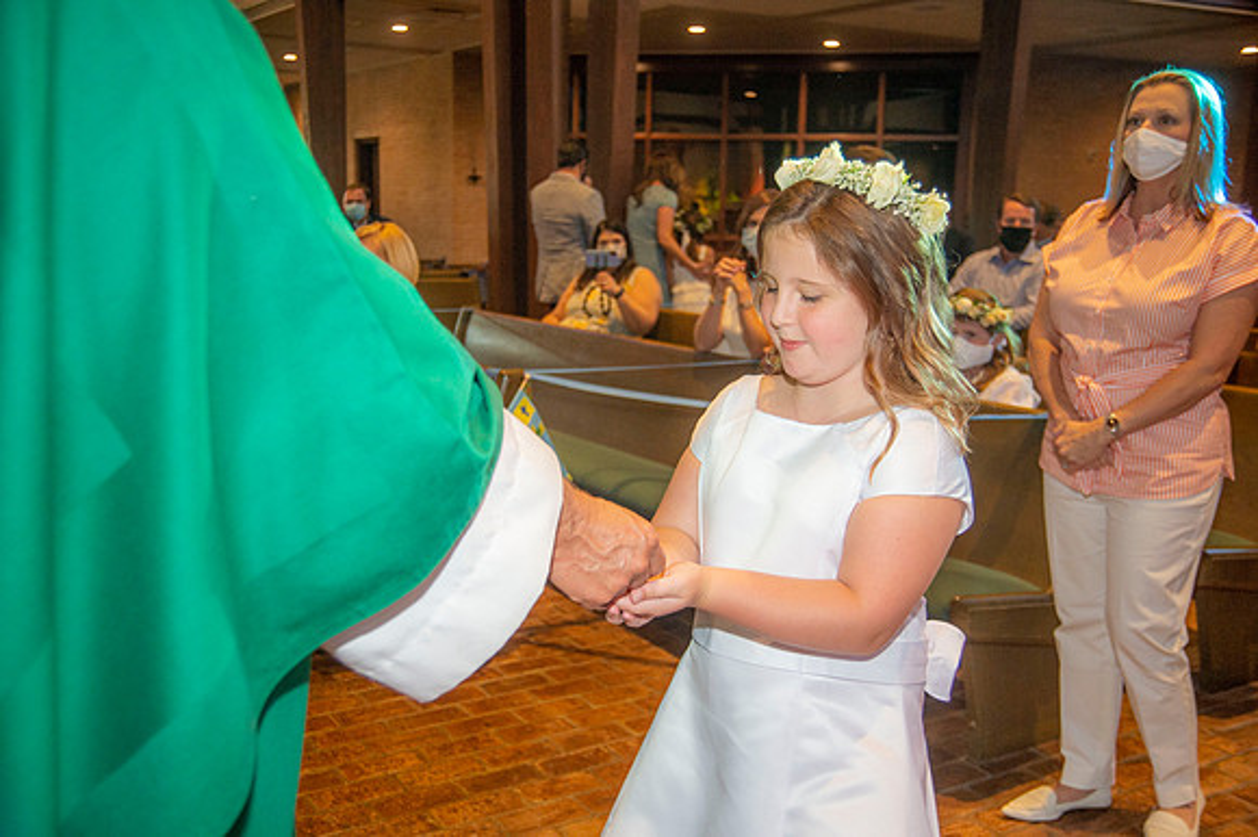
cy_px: 418
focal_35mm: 38
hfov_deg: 50.7
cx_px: 629
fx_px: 1327
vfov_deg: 35.0
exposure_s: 1/200
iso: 1600
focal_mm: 38
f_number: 5
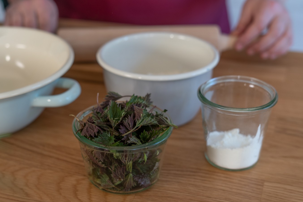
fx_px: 505
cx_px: 124
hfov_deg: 33.3
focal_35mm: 60
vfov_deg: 22.6
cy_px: 114
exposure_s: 1/80
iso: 320
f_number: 3.2
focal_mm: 50
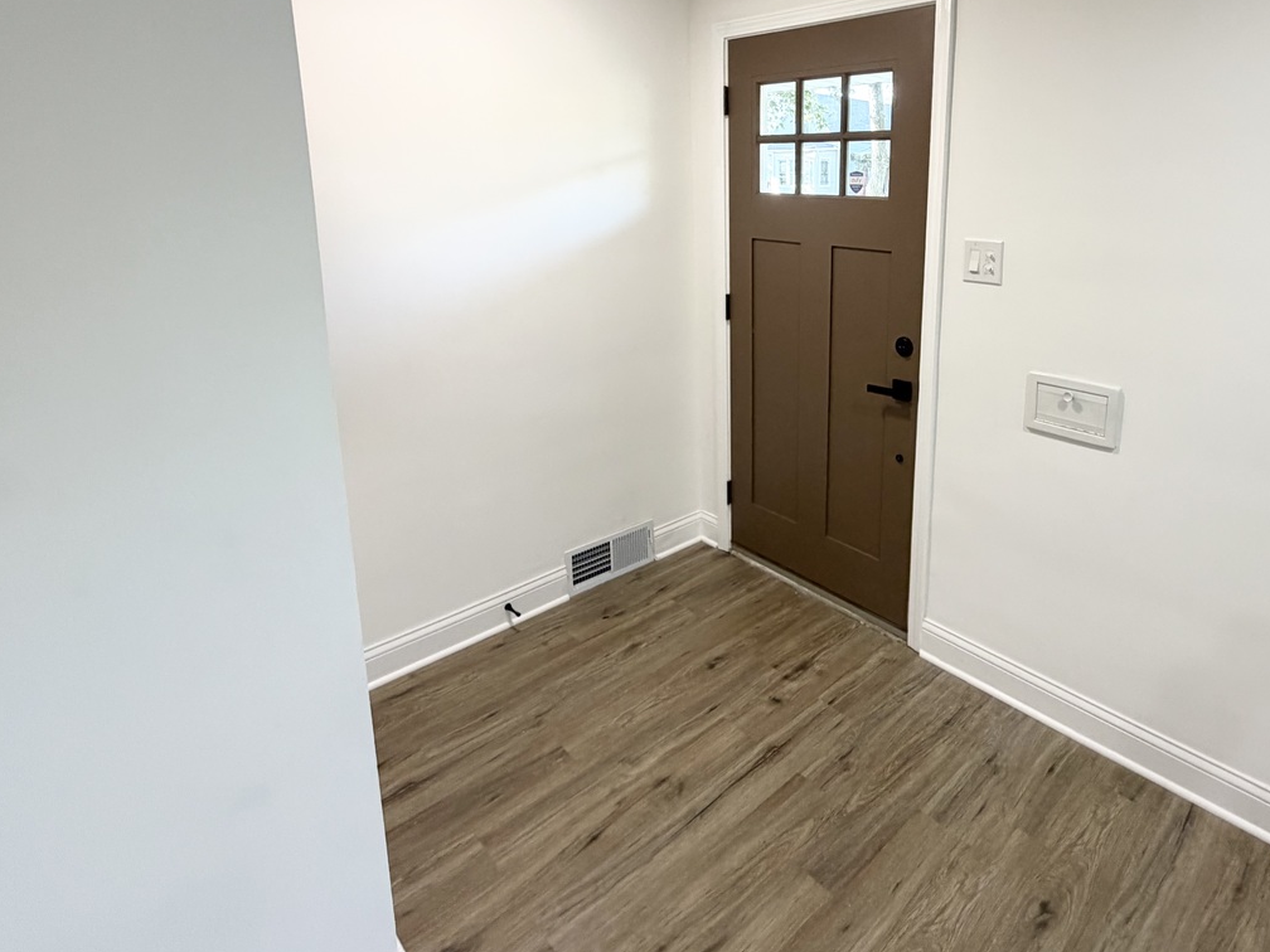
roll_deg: -1.0
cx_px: 820
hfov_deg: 79.7
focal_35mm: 20
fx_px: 734
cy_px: 319
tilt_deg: -12.7
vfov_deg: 64.3
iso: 200
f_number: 2.2
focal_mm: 2.22
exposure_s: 1/120
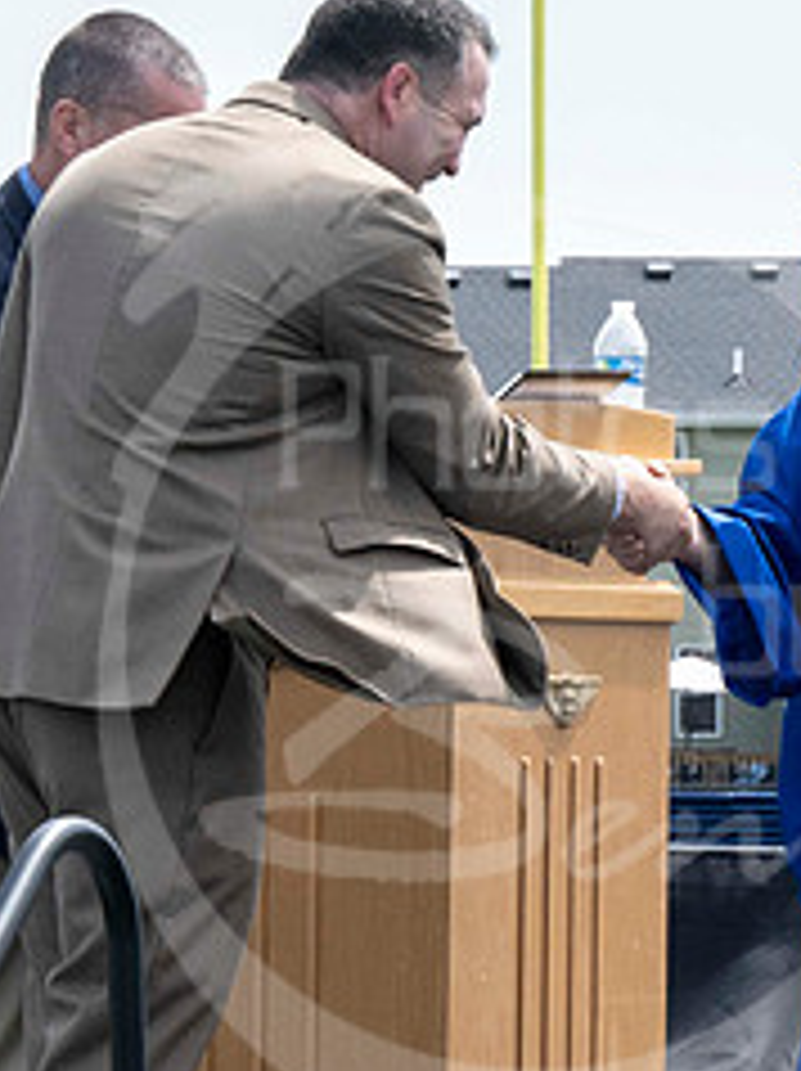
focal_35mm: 336
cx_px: 123
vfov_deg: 5.9
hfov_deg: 4.4
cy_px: 153
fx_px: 10385
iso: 200
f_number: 13
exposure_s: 1/250
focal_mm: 70
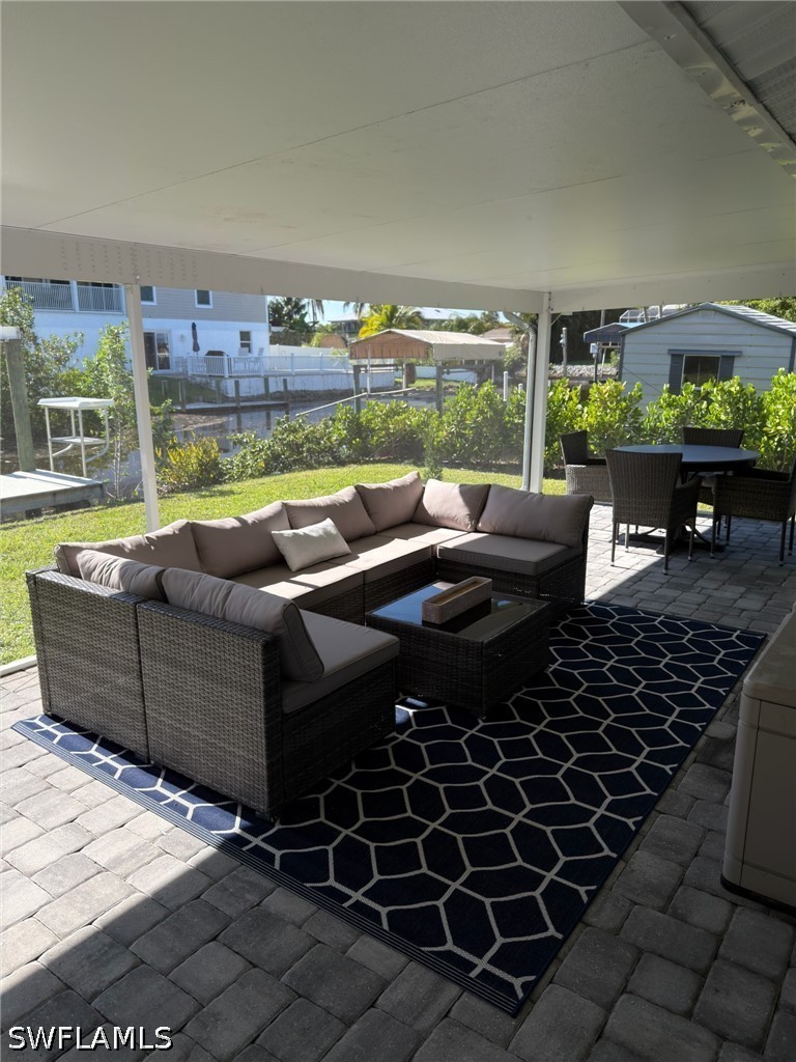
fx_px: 736
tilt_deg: -14.5
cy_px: 531
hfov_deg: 56.8
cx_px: 398
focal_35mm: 24
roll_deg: +0.4
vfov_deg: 71.6
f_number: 1.78
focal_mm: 6.76
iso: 64
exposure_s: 1/1022
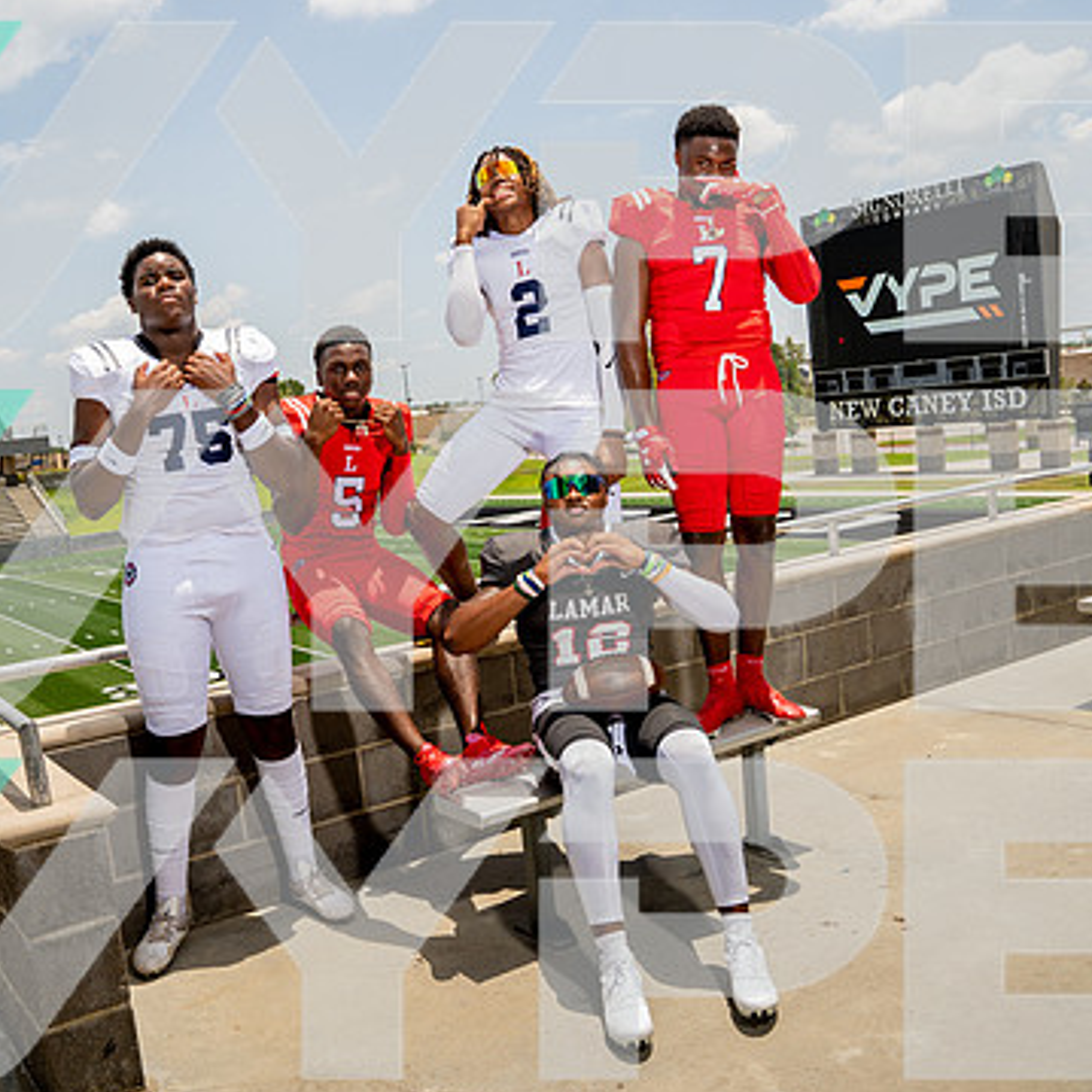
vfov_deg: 49.7
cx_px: 490
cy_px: 552
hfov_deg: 49.7
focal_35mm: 33
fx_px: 1178
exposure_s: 1/250
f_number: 7.1
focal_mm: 24
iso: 100
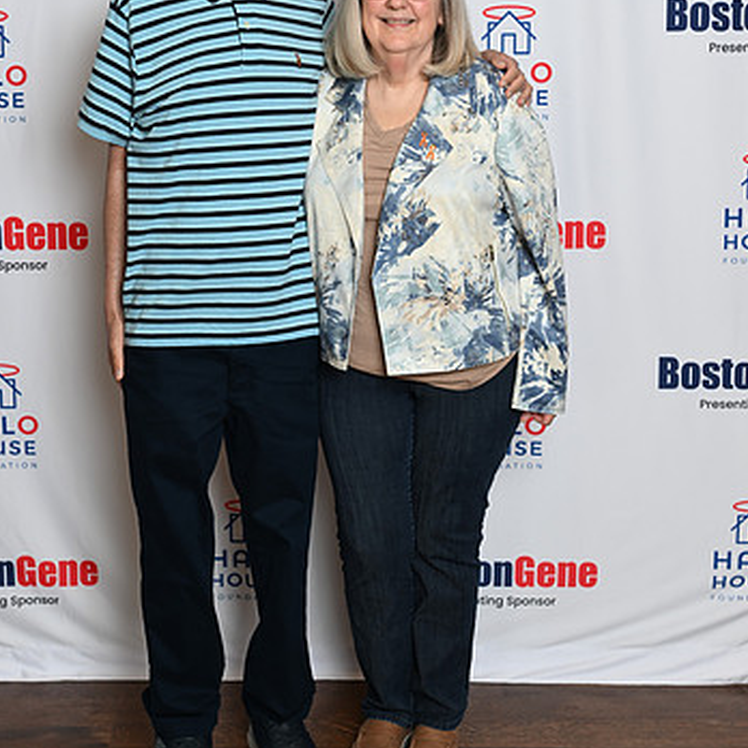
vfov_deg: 25.3
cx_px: 339
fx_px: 1662
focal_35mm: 68
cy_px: 301
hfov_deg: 25.3
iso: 200
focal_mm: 48
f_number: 3.5
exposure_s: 1/80
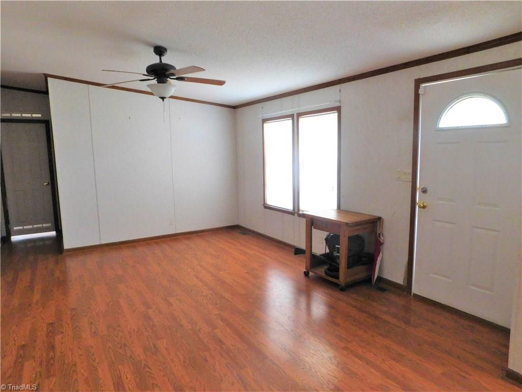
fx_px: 347
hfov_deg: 73.9
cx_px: 261
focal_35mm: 23
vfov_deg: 58.9
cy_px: 196
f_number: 3
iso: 400
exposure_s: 1/30
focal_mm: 4
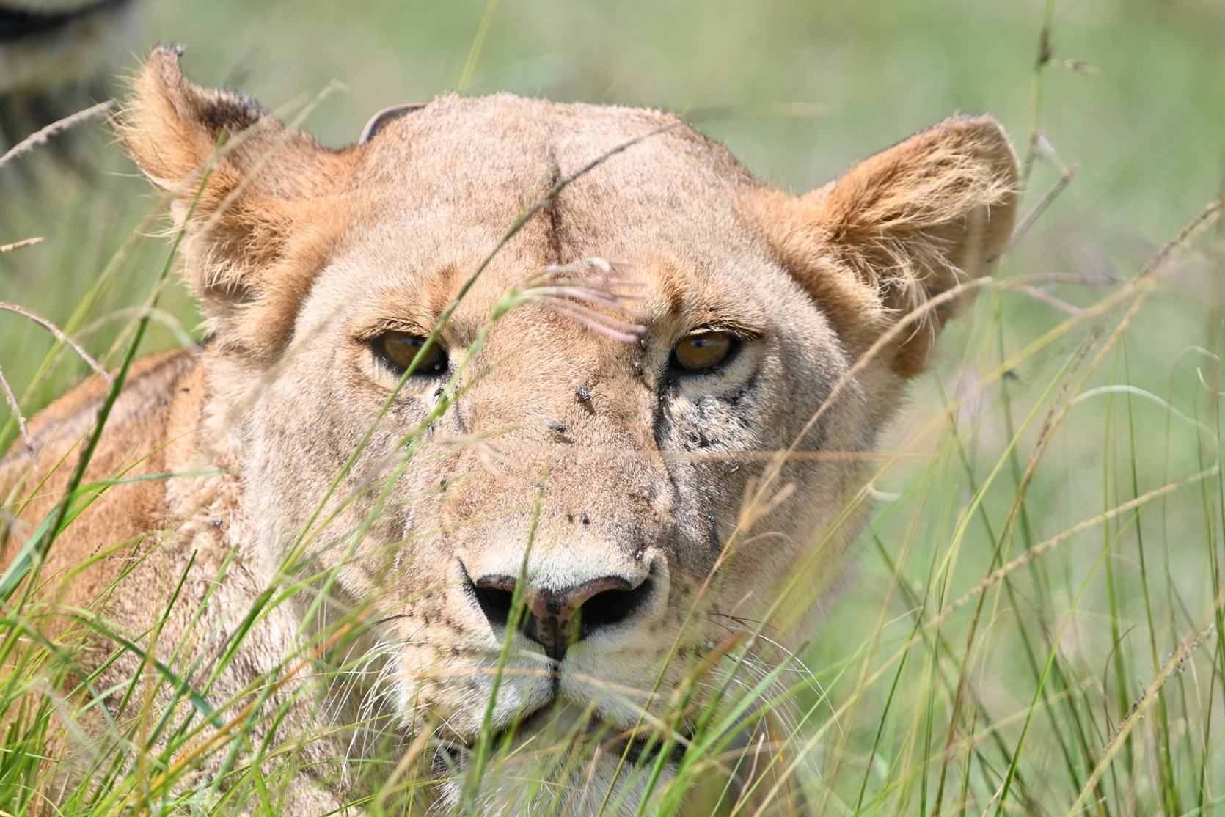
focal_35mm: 750
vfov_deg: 1.8
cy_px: 408
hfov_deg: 2.7
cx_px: 612
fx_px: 25524
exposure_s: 1/1250
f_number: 6
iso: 400
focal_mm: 500
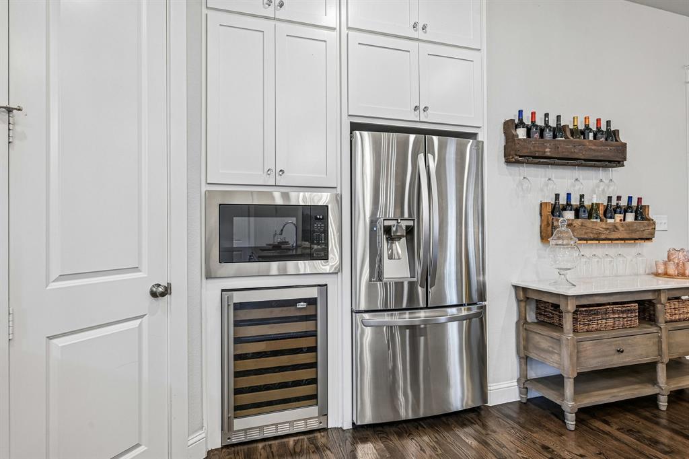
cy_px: 230
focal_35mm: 18
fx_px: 354
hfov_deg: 88.5
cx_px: 344
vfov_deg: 65.9
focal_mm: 18.5
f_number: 8
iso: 400
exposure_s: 1/10
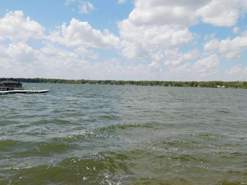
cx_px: 124
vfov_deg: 46.8
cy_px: 92
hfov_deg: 60.0
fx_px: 214
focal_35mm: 30
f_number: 6.4
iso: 125
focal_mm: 5.3
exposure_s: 1/500
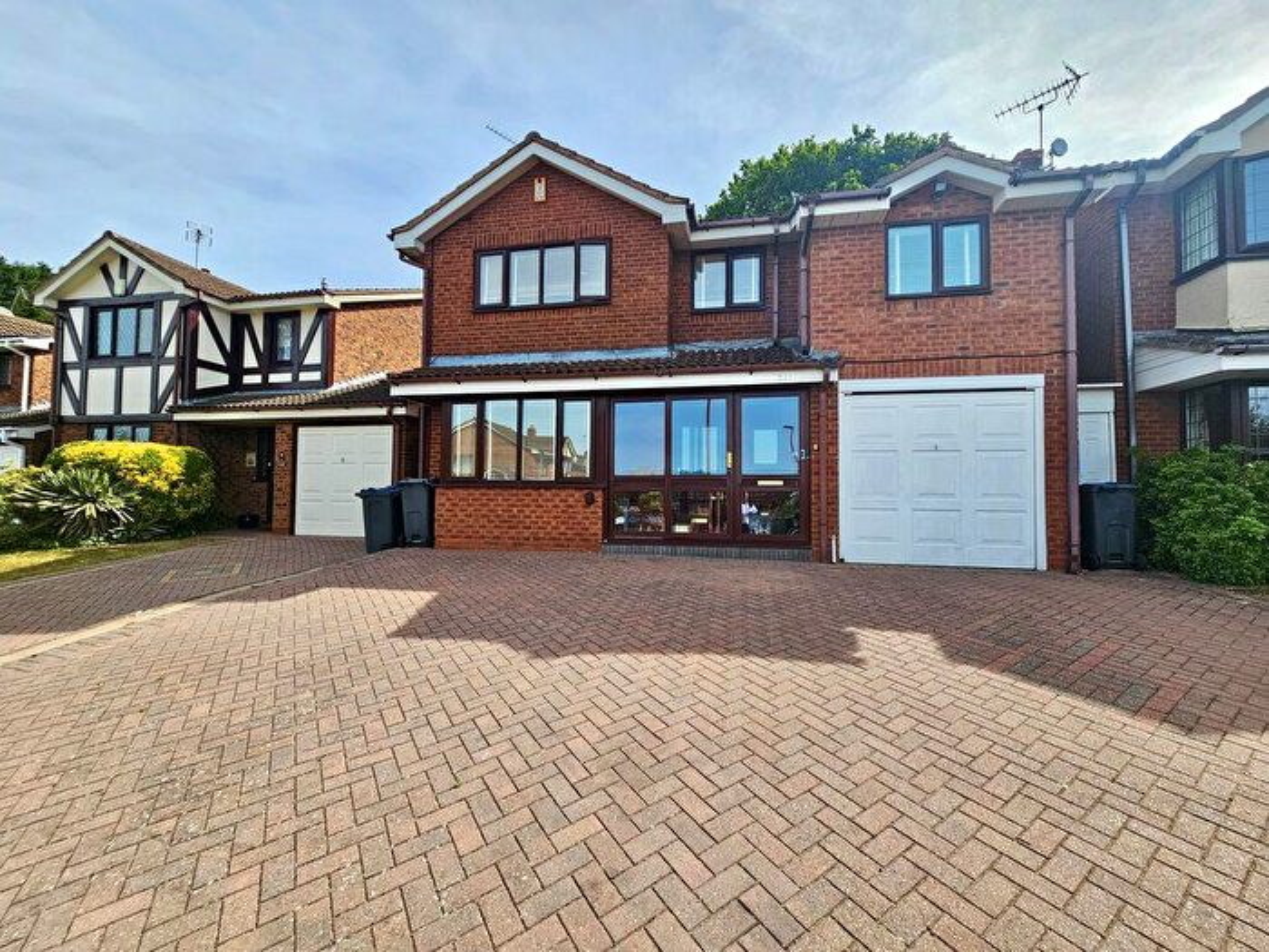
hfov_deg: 106.2
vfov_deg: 89.9
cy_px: 476
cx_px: 634
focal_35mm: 13
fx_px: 477
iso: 50
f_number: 2.2
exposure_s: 1/1293
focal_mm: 2.2
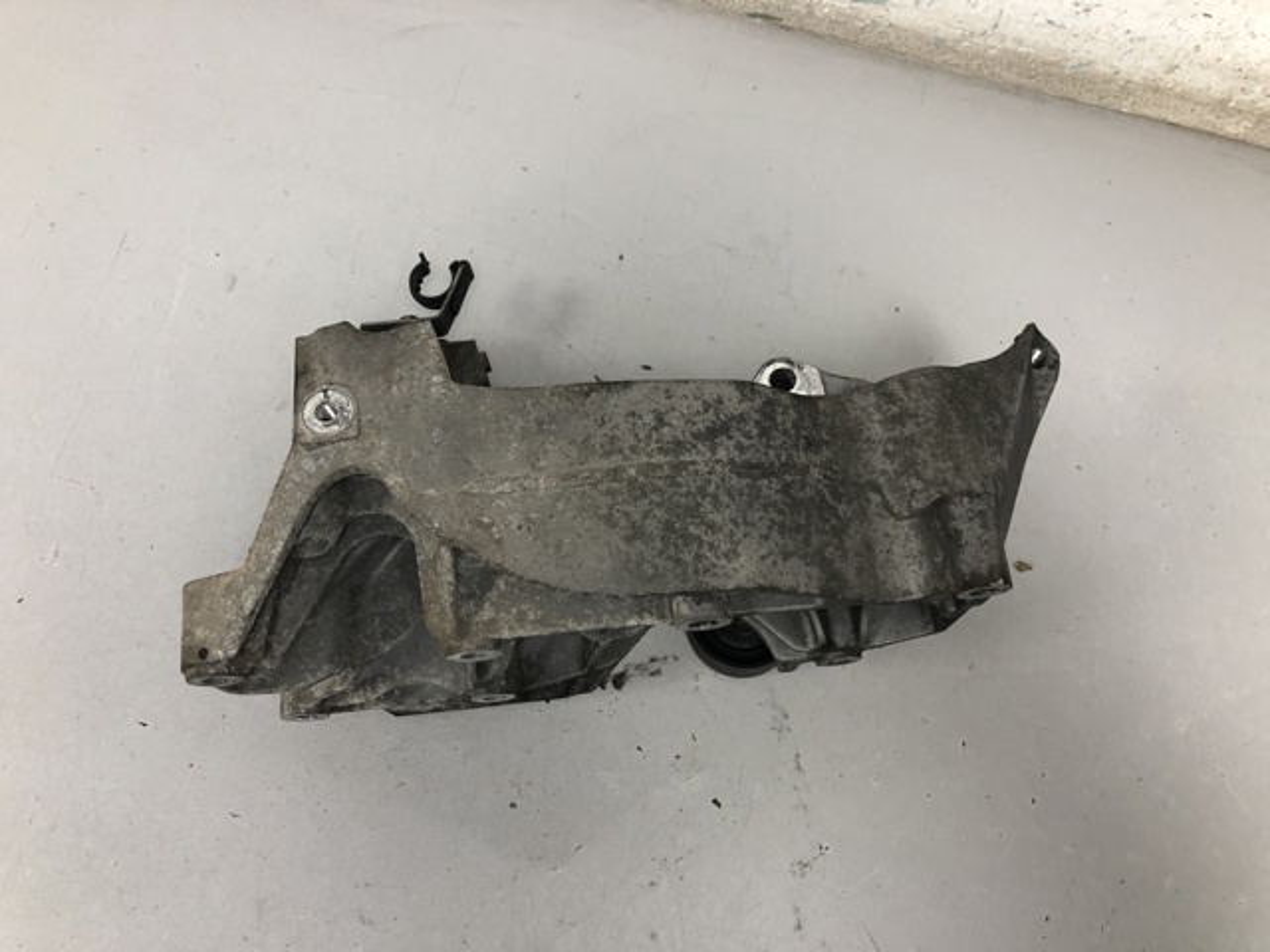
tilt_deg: -72.3
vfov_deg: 49.7
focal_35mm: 28
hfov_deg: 63.4
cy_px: 476
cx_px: 635
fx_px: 1027
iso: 40
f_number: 1.8
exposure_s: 1/25
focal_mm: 4
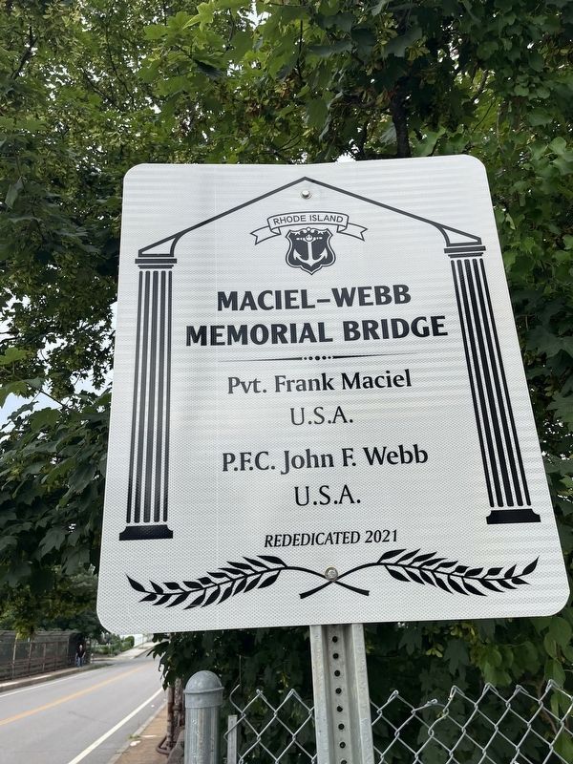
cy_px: 382
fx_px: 574
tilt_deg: +26.5
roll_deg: +2.5
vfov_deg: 67.3
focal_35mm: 26
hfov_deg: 53.1
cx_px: 286
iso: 50
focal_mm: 5.1
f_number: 1.6
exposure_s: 1/1923
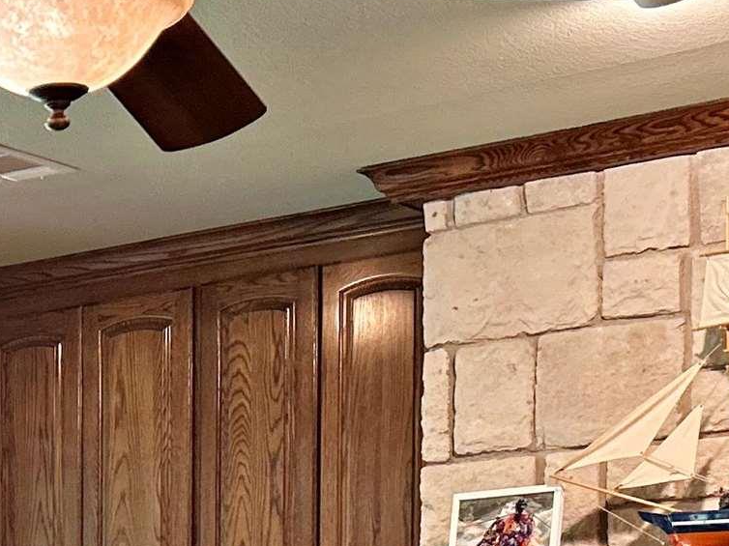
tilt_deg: -2.7
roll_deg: +1.0
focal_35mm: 106
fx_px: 2232
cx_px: -238
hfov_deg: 17.3
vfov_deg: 13.2
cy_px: 807
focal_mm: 5.7
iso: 160
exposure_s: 1/60
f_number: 1.5
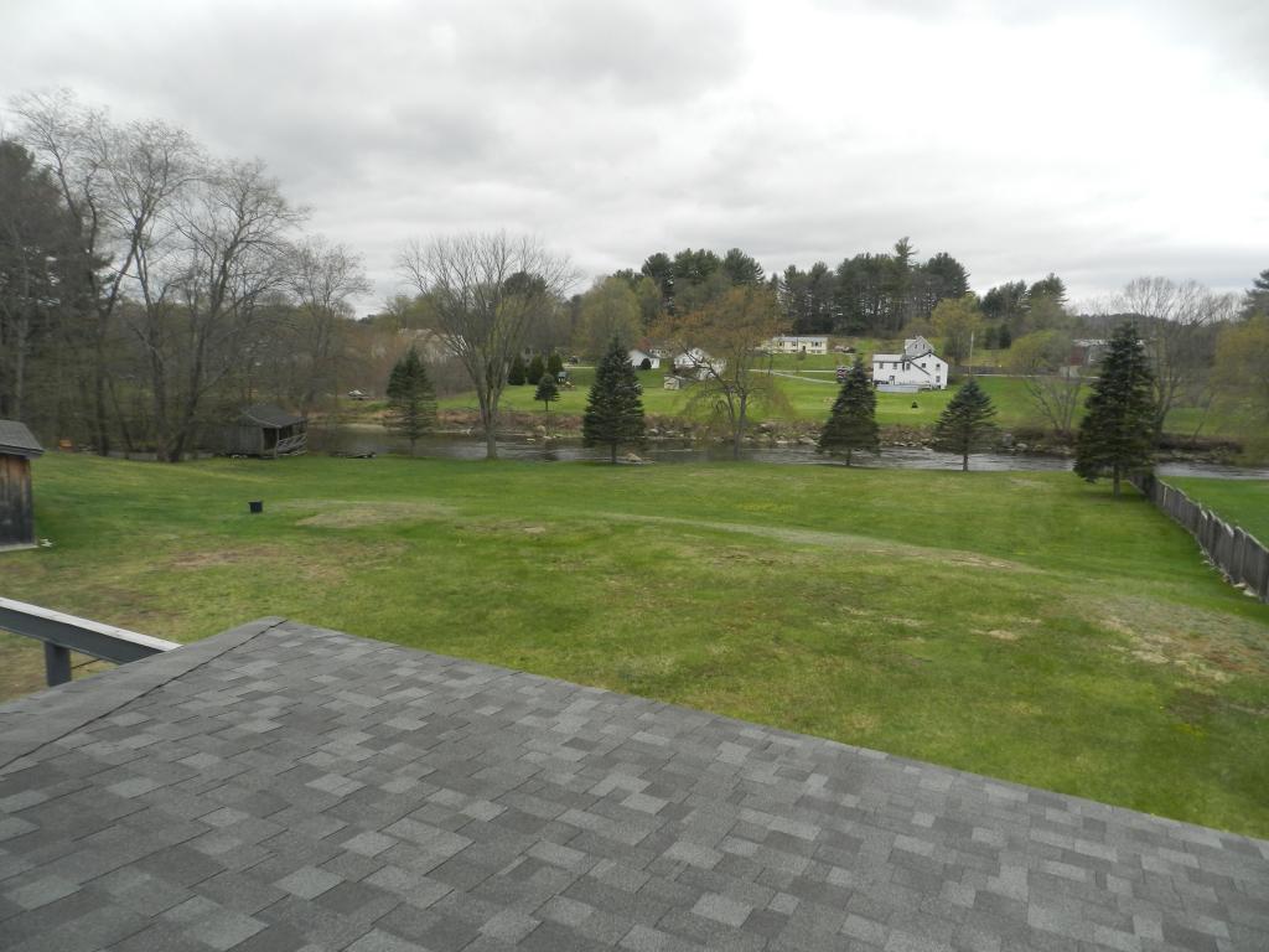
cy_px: 476
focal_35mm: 23
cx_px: 634
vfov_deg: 58.9
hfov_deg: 73.9
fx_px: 843
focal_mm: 4
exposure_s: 1/500
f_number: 3.4
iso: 160
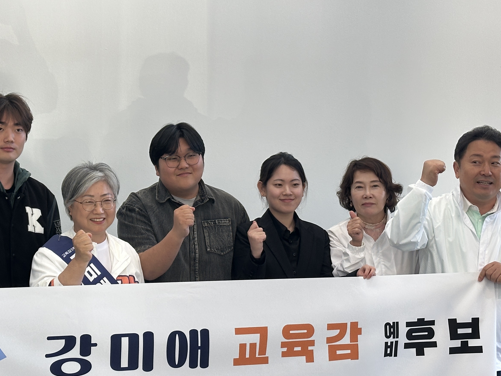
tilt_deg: -1.5
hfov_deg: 23.4
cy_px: 214
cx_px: 147
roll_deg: -1.0
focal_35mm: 83
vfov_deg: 17.8
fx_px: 1201
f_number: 1.78
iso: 64
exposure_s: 1/120
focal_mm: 6.86
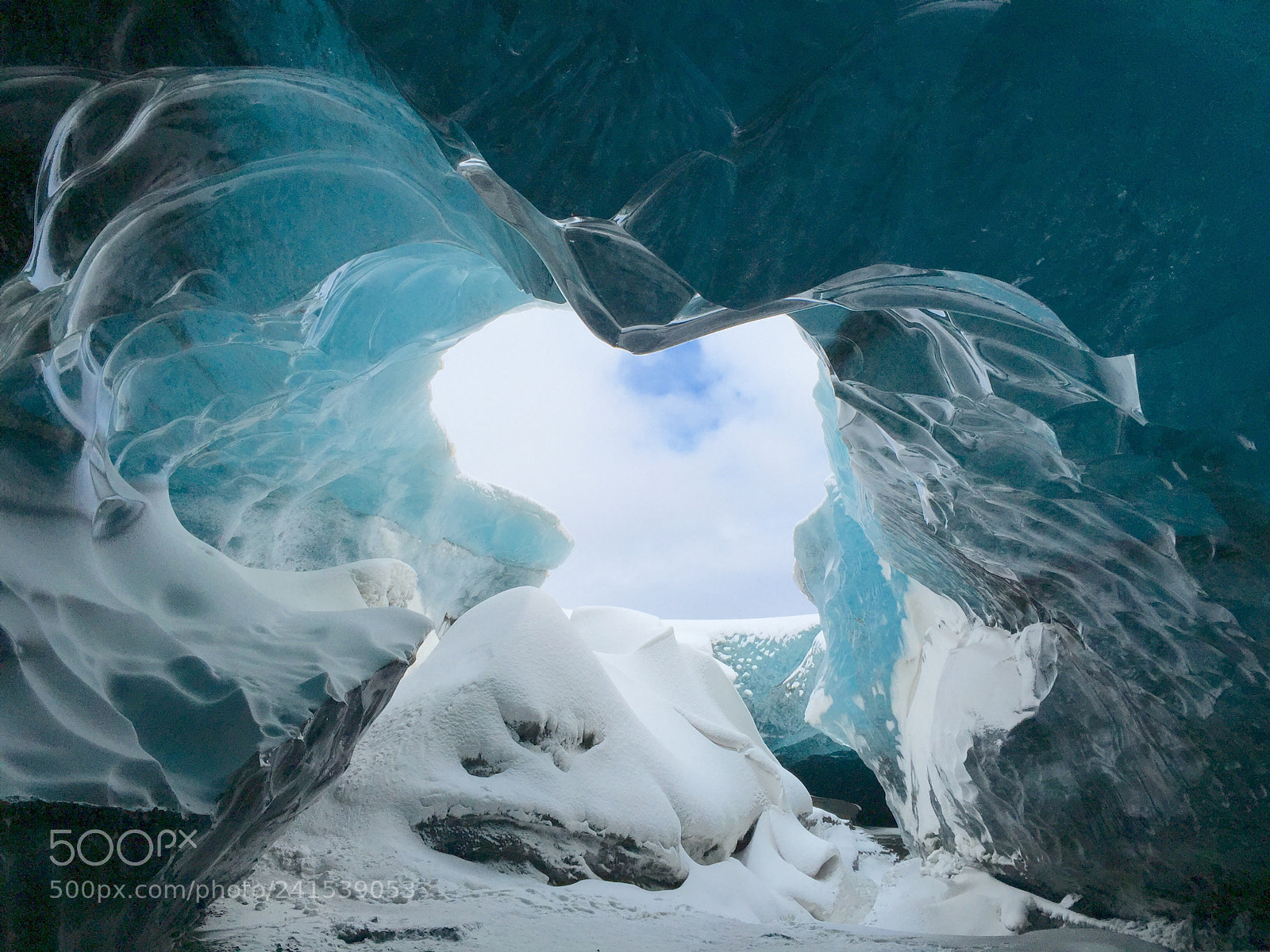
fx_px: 1064
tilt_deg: +16.6
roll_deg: +0.2
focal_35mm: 29
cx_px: 635
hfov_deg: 61.7
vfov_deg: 48.2
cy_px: 476
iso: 32
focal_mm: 4.15
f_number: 2.2
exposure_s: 1/942
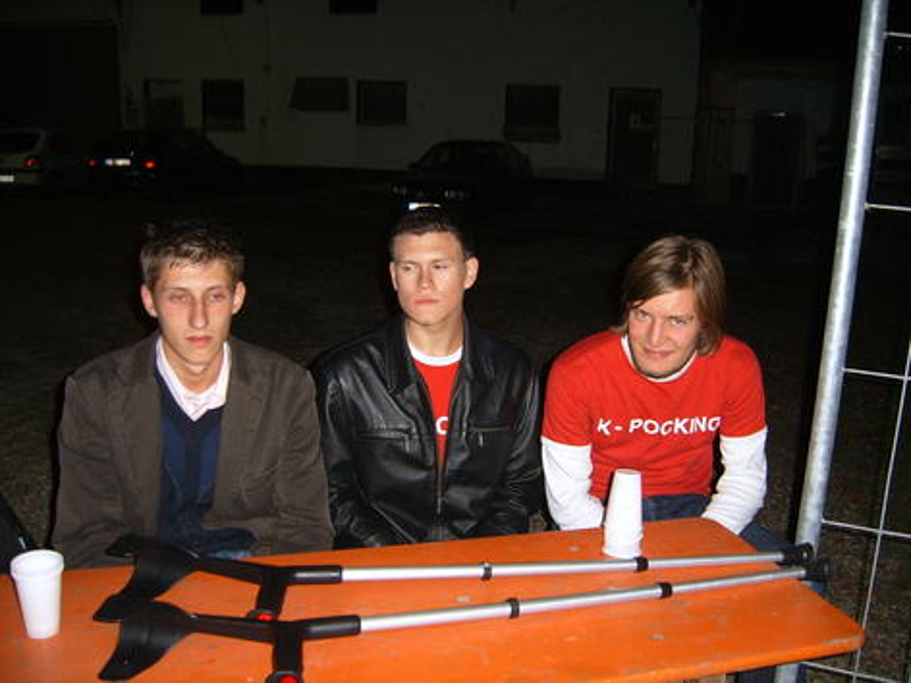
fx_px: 921
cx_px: 456
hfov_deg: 52.6
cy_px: 342
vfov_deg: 40.7
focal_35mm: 35
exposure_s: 1/30
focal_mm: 5.8
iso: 100
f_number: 2.8
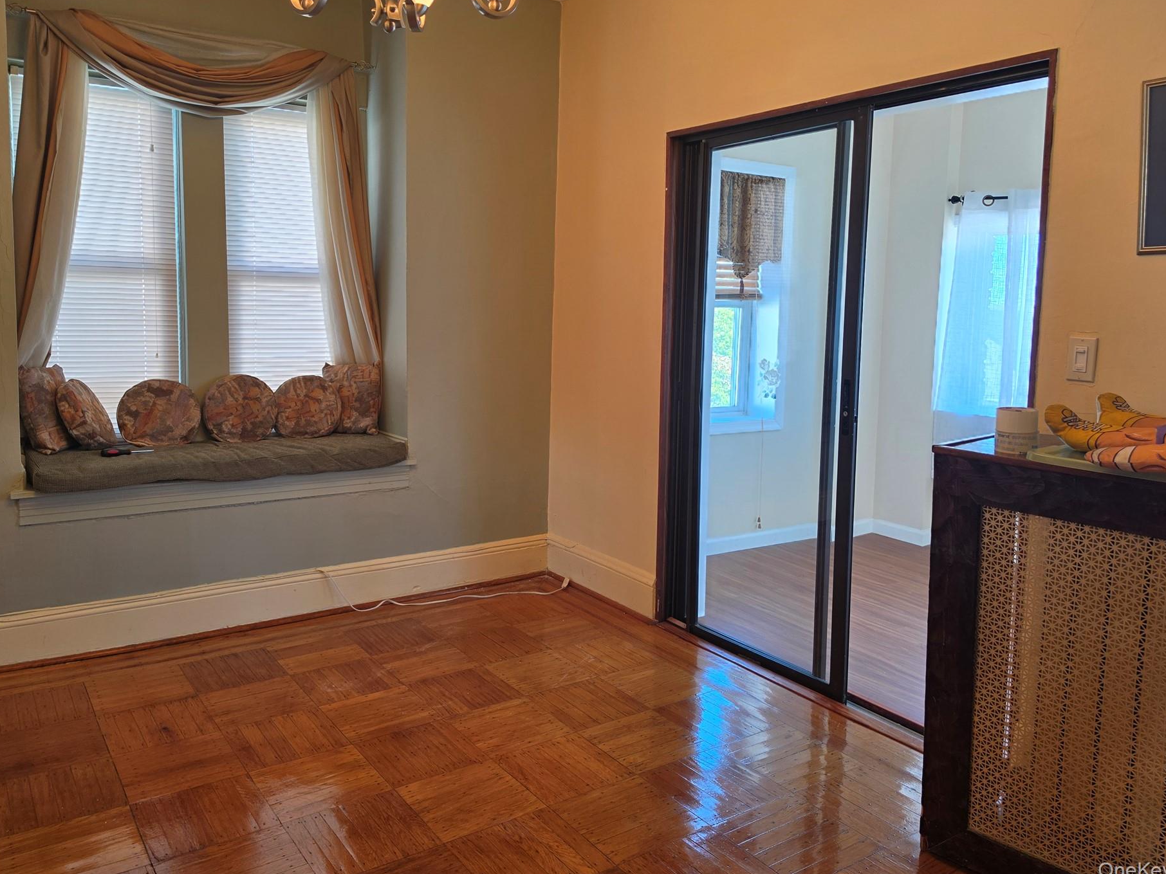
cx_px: 570
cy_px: 392
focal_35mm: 26
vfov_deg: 53.0
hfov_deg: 67.3
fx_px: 876
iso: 64
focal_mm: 6.5
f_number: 1.4
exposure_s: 1/120
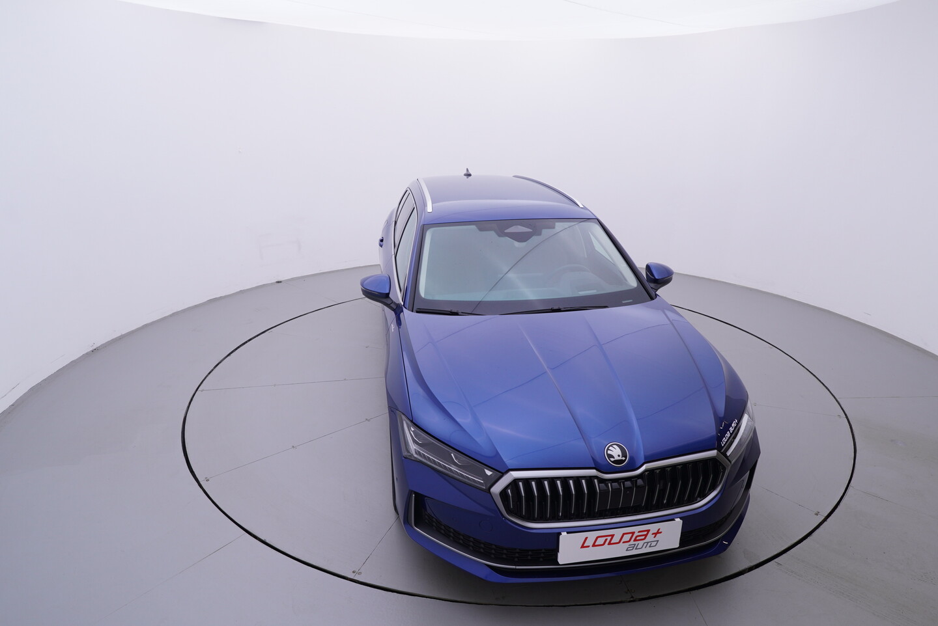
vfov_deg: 56.2
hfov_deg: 77.3
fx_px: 587
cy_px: 313
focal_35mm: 22
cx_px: 469
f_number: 5
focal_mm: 15
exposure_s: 1/80
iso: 200
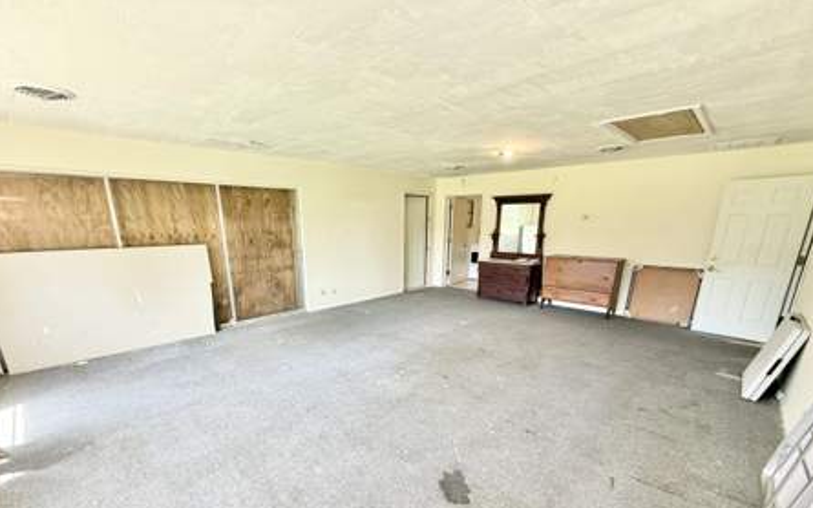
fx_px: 354
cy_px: 323
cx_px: 395
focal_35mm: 16
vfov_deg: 69.9
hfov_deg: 97.8
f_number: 2.2
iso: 160
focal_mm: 2.22
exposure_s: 1/99
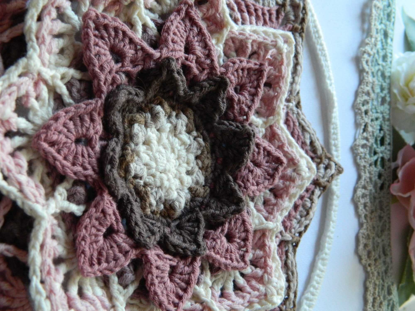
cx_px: 208
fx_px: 563
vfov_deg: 30.9
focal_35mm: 47
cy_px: 156
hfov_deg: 40.4
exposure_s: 1/40
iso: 400
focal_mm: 8.4
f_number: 3.6
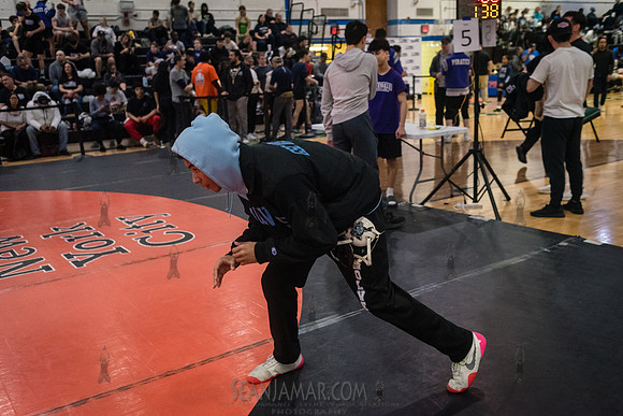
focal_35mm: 35
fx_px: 606
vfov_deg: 37.9
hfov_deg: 54.4
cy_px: 208
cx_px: 312
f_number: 4
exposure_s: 1/400
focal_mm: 35
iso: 8000
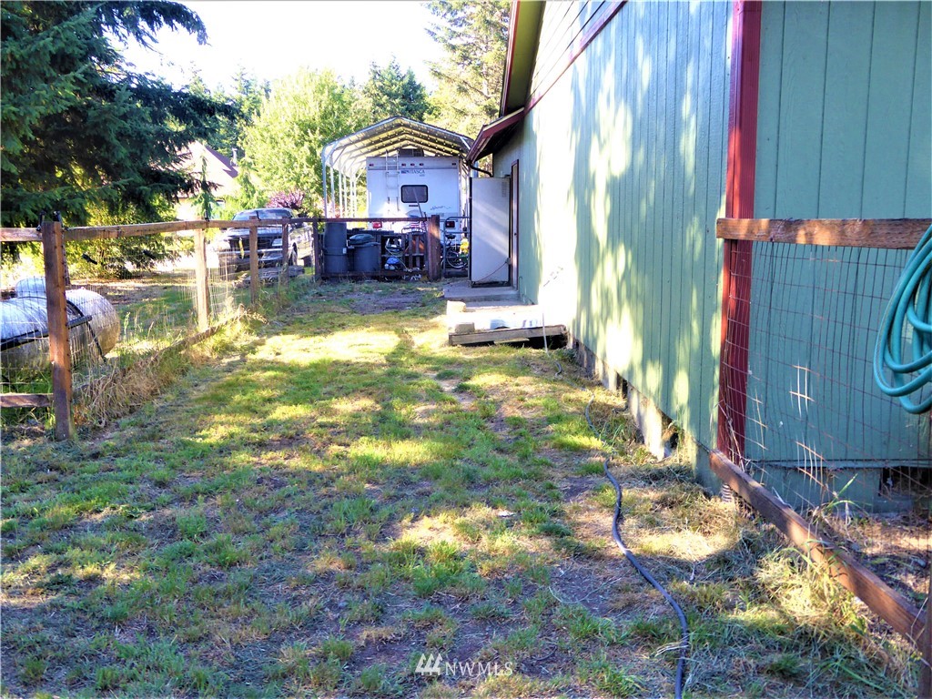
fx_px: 862
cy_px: 350
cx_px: 466
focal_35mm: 32
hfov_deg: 56.8
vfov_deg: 44.2
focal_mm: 5.4
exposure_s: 1/60
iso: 100
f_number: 3.5
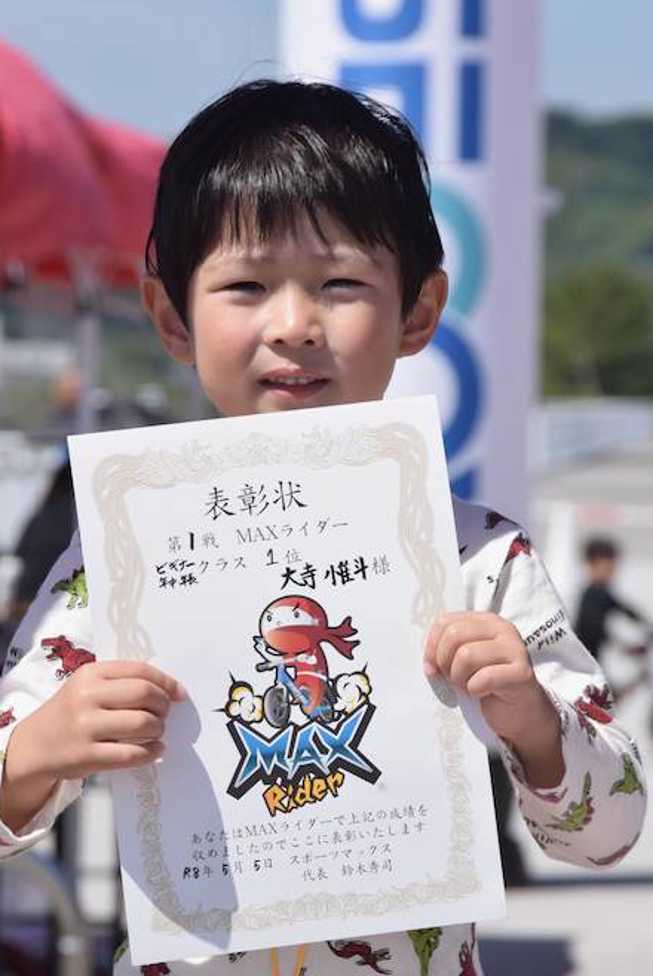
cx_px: 298
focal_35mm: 310
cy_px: 513
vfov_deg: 6.6
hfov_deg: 4.4
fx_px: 8416
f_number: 11
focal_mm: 170
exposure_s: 1/1250
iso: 800
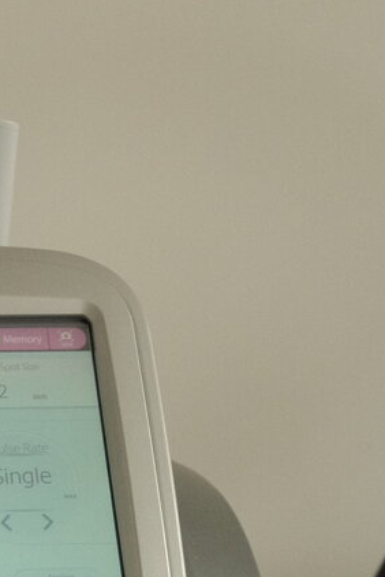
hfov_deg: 9.2
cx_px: -281
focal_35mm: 144
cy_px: 1023
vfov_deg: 13.0
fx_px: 2306
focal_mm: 25.5
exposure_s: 1/160
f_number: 5.6
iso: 1600
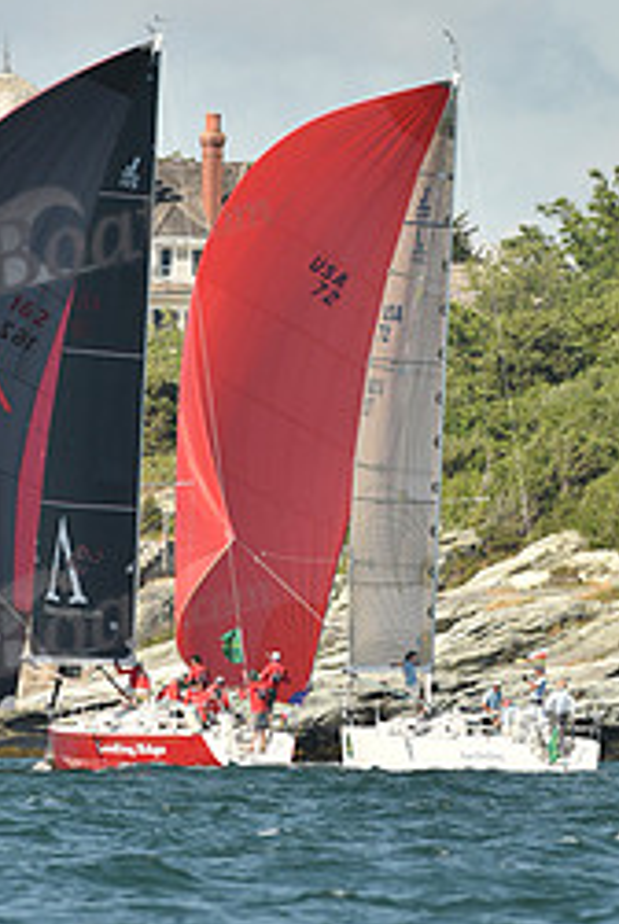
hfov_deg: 1.5
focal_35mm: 923
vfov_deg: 2.2
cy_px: 405
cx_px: 462
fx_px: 23738
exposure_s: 1/1000
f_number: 6.3
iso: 250
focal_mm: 400
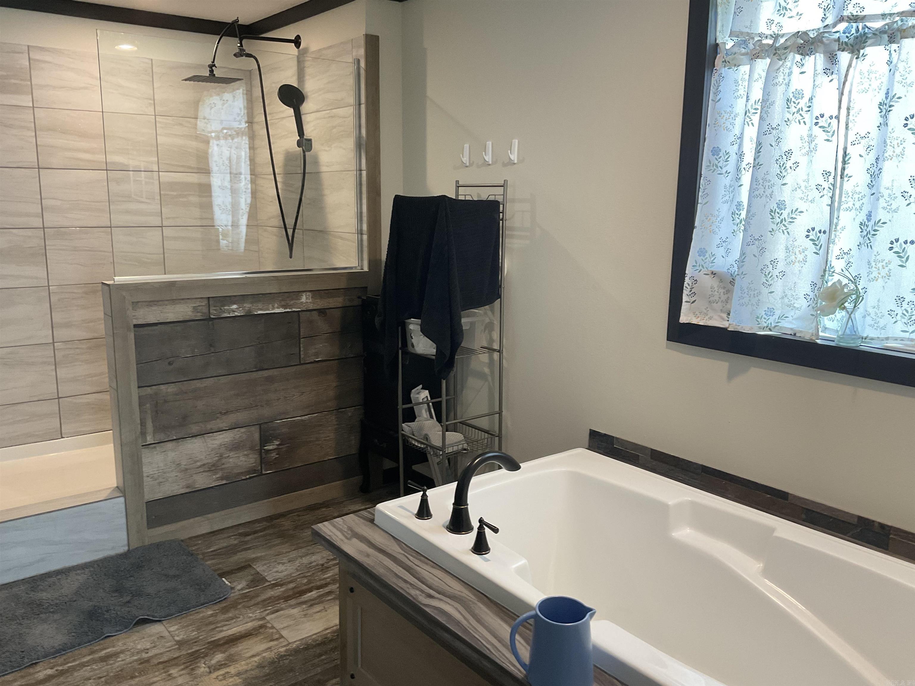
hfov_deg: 61.7
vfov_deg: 48.2
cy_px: 343
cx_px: 458
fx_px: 767
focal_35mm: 29
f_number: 1.8
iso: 64
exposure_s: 1/60
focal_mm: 3
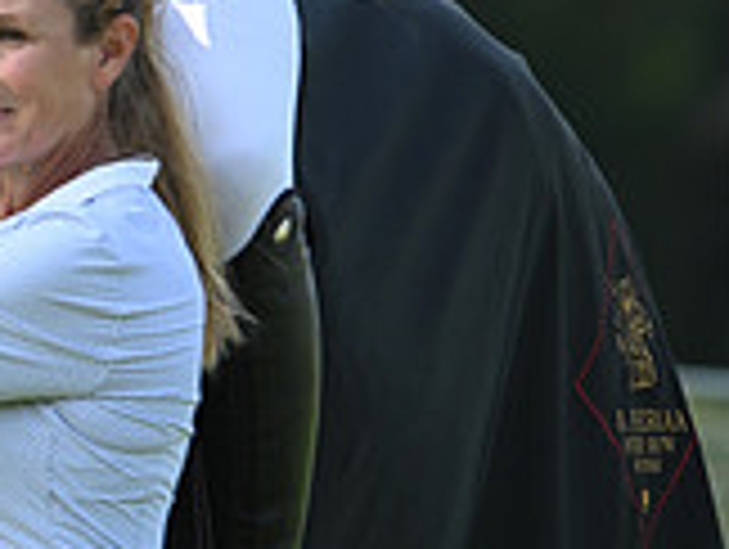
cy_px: -734
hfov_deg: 1.4
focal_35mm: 1375
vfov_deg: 1.1
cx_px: 65
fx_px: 29000
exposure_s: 1/1250
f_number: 4.5
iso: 720
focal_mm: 400
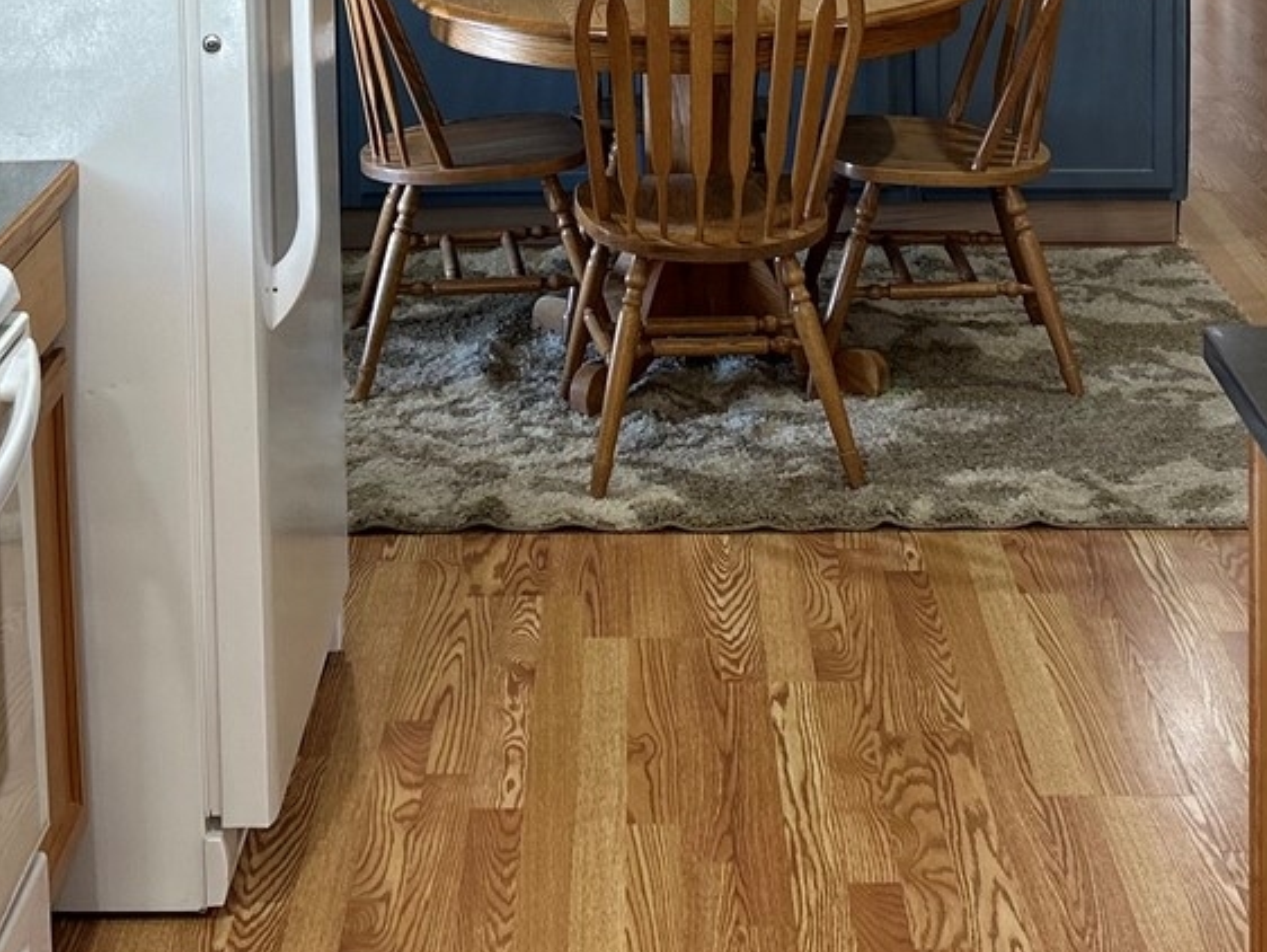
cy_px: -223
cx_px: 595
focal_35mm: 74
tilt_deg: -5.6
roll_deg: +1.6
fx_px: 2710
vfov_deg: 18.7
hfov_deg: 26.3
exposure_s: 1/60
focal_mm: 5.7
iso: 64
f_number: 1.5
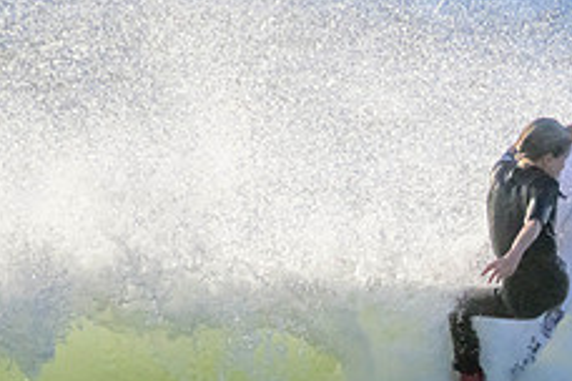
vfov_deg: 0.5
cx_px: 829
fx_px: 44327
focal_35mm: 2790
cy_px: 489
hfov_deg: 0.7
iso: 1400
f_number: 11
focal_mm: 800
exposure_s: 1/2000
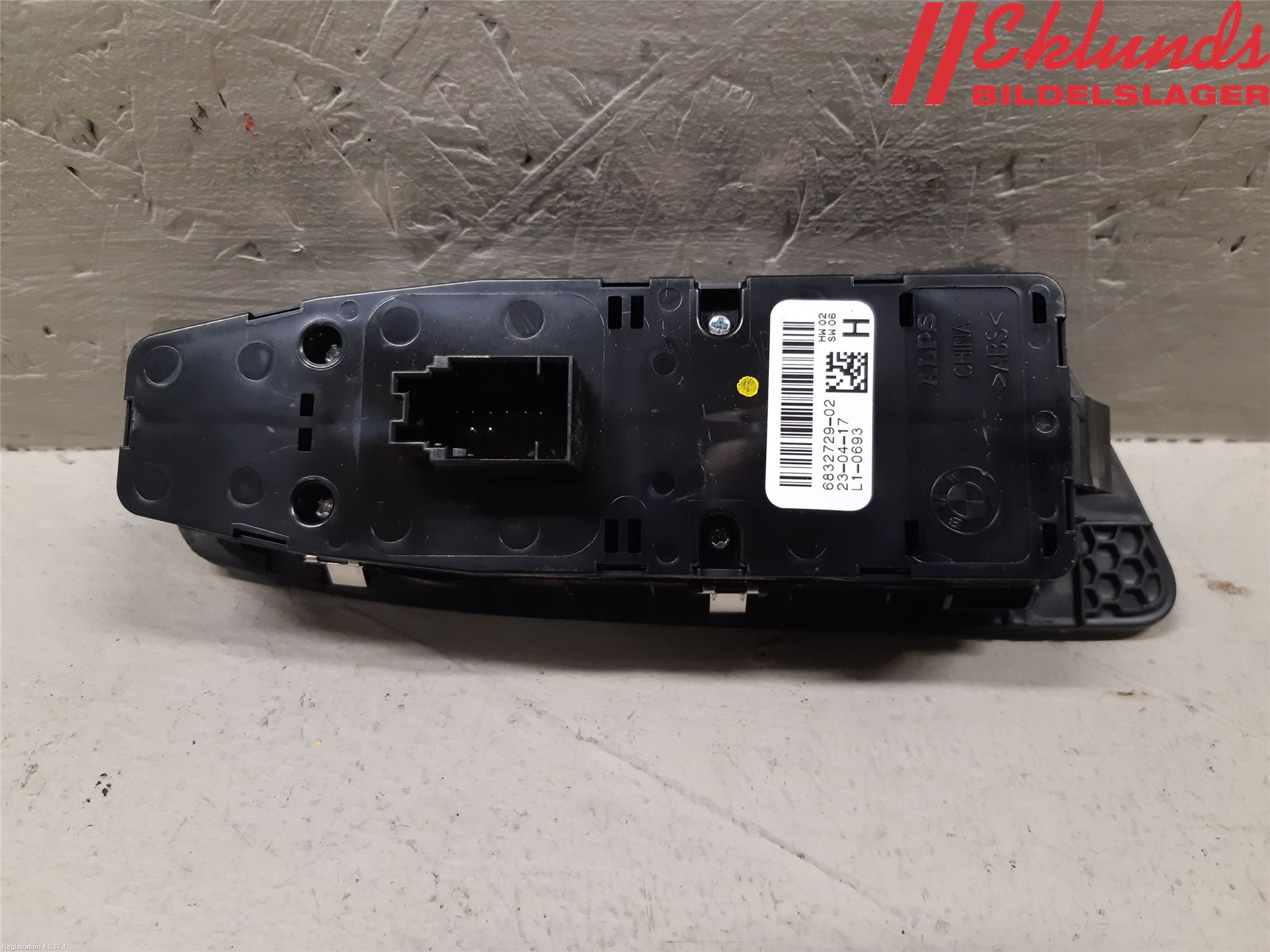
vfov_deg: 53.1
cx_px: 635
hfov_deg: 67.3
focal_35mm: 26
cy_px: 476
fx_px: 954
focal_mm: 3.93
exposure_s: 1/50
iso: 160
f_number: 1.7
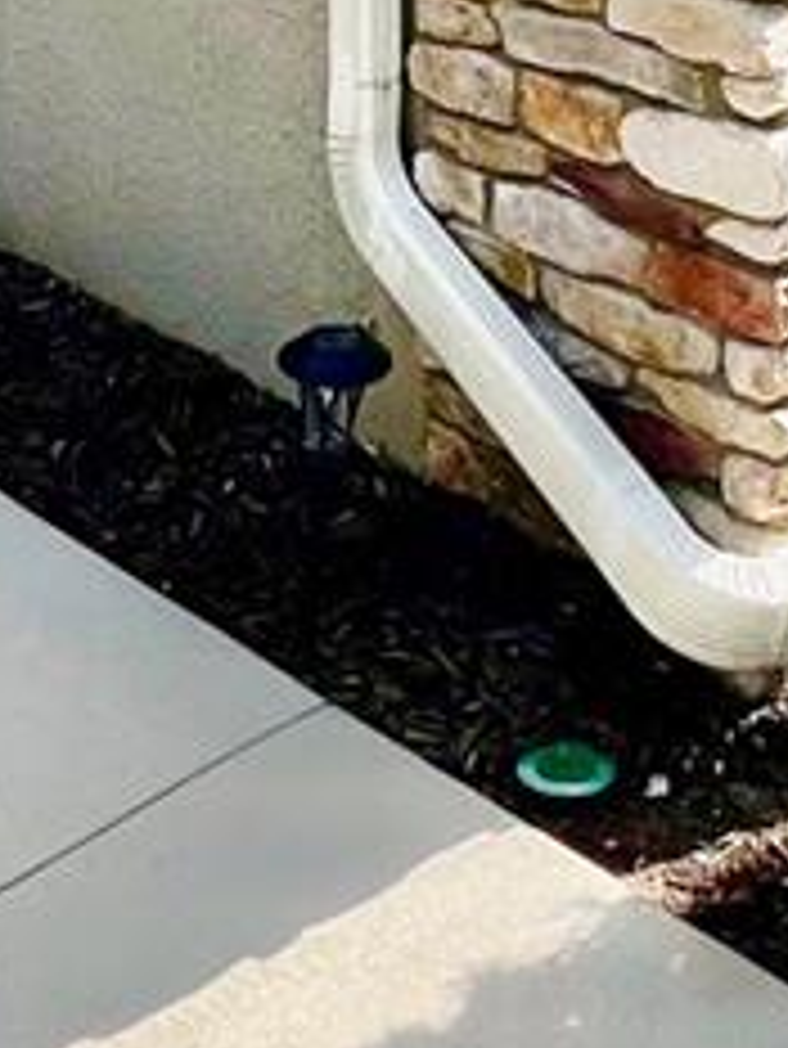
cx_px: 635
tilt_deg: +5.9
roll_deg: +1.0
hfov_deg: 21.7
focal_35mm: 67
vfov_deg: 21.0
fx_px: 2032
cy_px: -774
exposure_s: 1/786
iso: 32
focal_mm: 1.57
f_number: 1.8
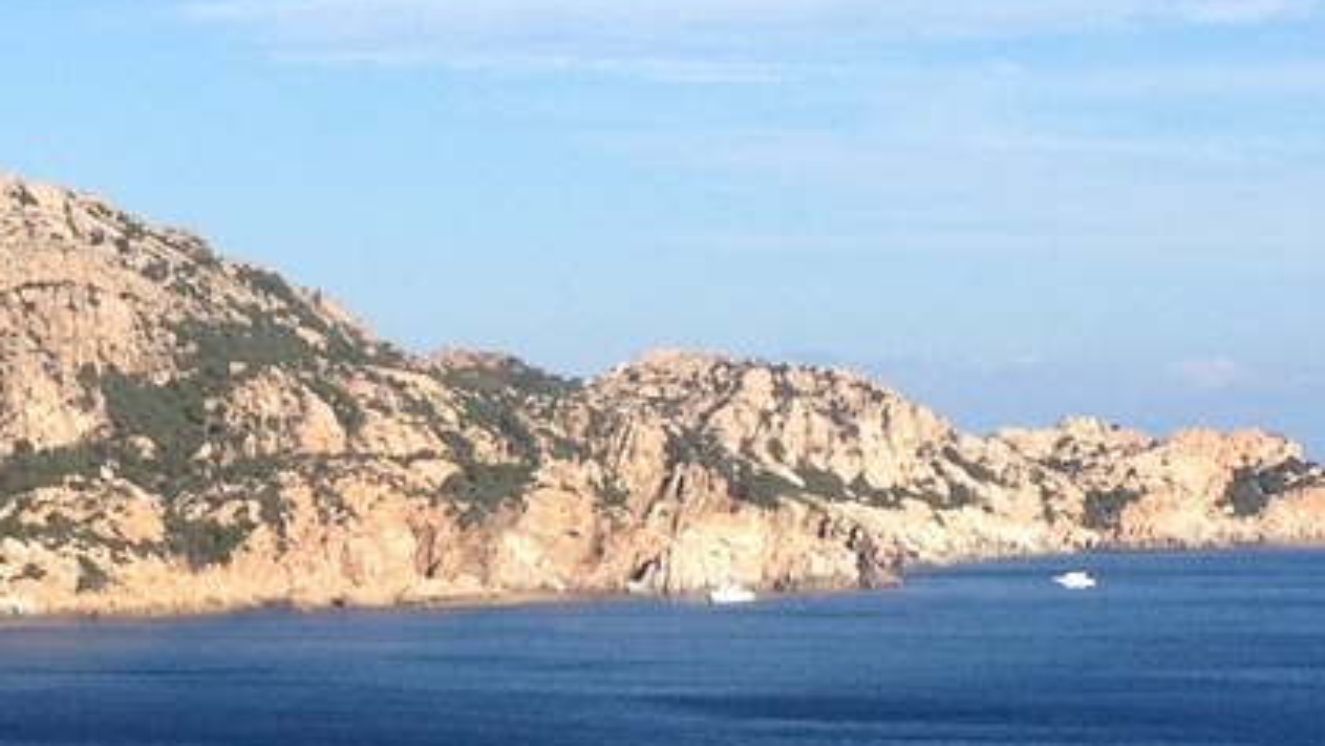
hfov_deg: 14.8
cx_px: 529
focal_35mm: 145
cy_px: 664
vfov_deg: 8.3
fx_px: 5095
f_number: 2.4
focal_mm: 4.28
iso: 64
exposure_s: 1/1905
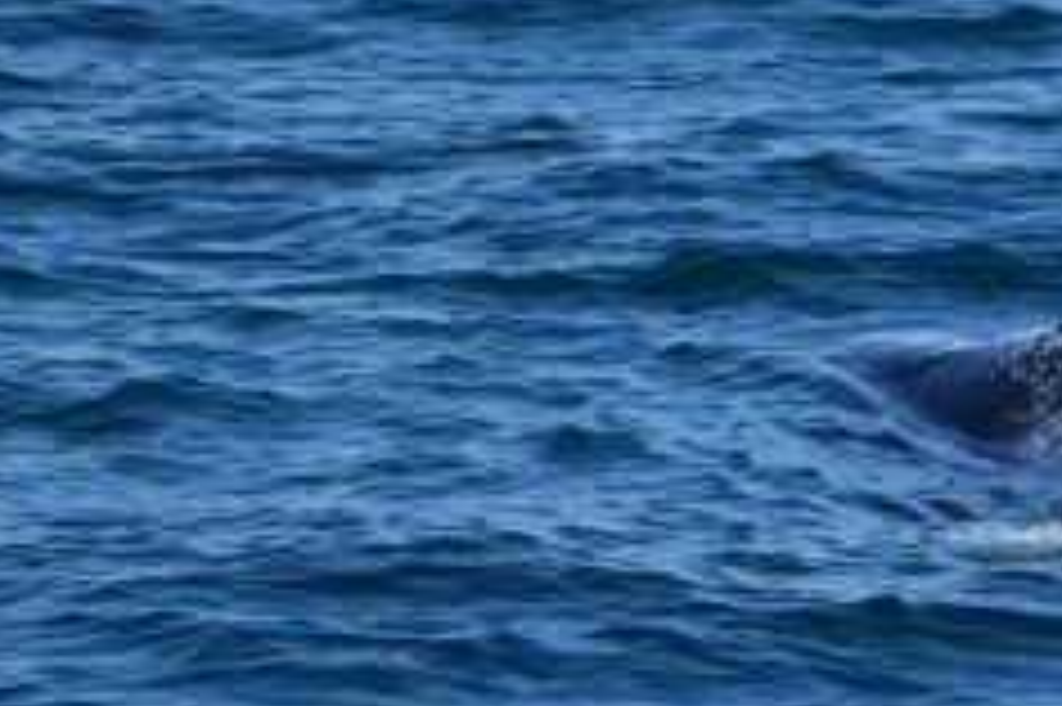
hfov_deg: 2.9
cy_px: 398
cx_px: 1602
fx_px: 20959
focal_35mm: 711
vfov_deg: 1.9
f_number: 5.3
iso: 1100
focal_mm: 210
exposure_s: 1/8000
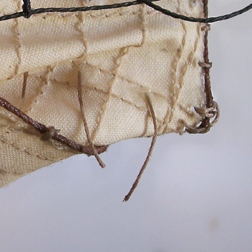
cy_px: 15
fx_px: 873
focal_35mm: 106
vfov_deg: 16.2
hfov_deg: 16.1
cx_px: 4
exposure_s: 1/30
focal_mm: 8
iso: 100
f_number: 3.4
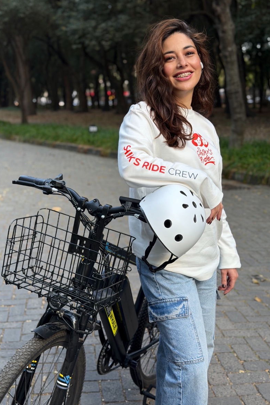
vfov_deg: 38.9
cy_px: 202
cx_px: 124
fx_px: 574
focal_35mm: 51
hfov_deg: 26.5
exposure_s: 1/271
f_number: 1.78
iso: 80
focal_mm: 6.76
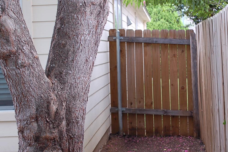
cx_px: 170
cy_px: 73
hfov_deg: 25.2
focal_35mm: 80
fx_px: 505
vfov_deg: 17.1
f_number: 4.5
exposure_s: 1/80
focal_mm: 35
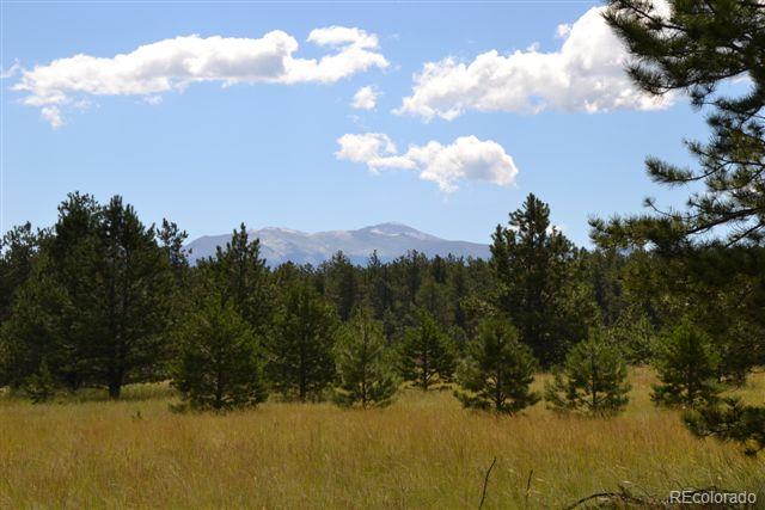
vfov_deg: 14.0
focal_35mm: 98
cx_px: 382
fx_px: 2072
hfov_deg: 20.9
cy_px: 255
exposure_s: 1/200
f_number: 10
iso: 100
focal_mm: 65
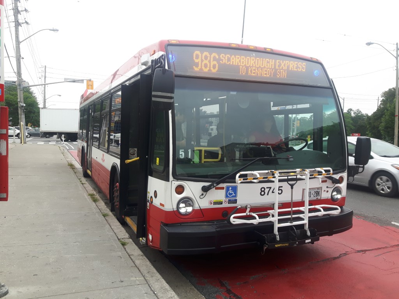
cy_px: 150
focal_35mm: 31
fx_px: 357
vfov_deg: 45.4
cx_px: 200
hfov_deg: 58.4
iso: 40
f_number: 1.9
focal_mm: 3.7
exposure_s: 1/198
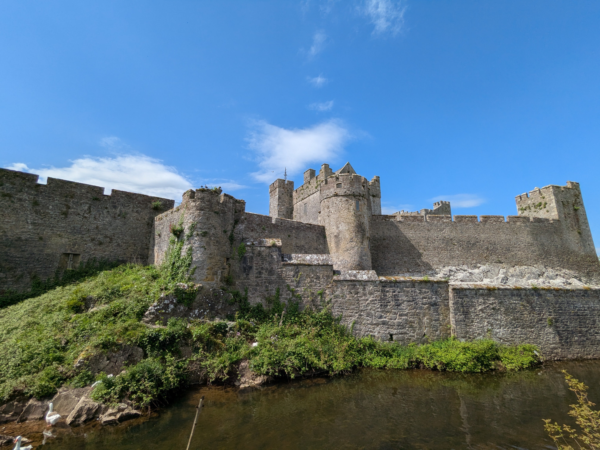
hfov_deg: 94.5
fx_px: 277
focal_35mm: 16
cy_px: 225
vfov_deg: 78.1
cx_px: 300
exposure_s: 1/2066
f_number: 2.2
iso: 52
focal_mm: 2.35
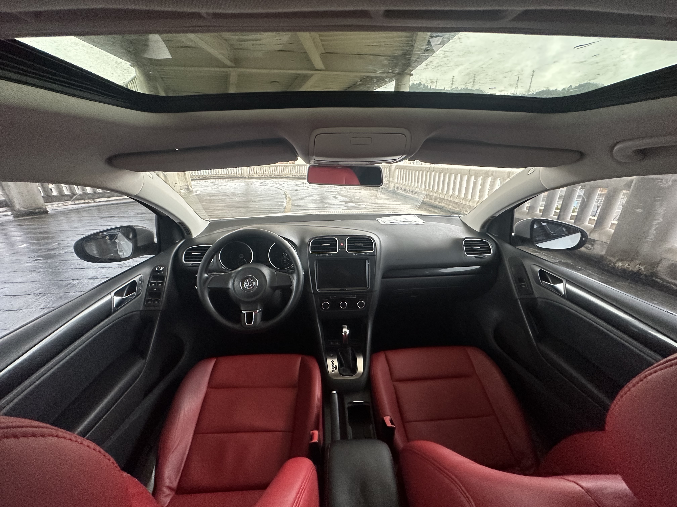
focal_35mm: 14
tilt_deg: -22.6
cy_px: 254
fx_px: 274
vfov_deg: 85.7
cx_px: 338
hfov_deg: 102.1
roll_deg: +0.2
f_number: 2.2
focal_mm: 2.22
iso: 400
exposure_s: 1/60
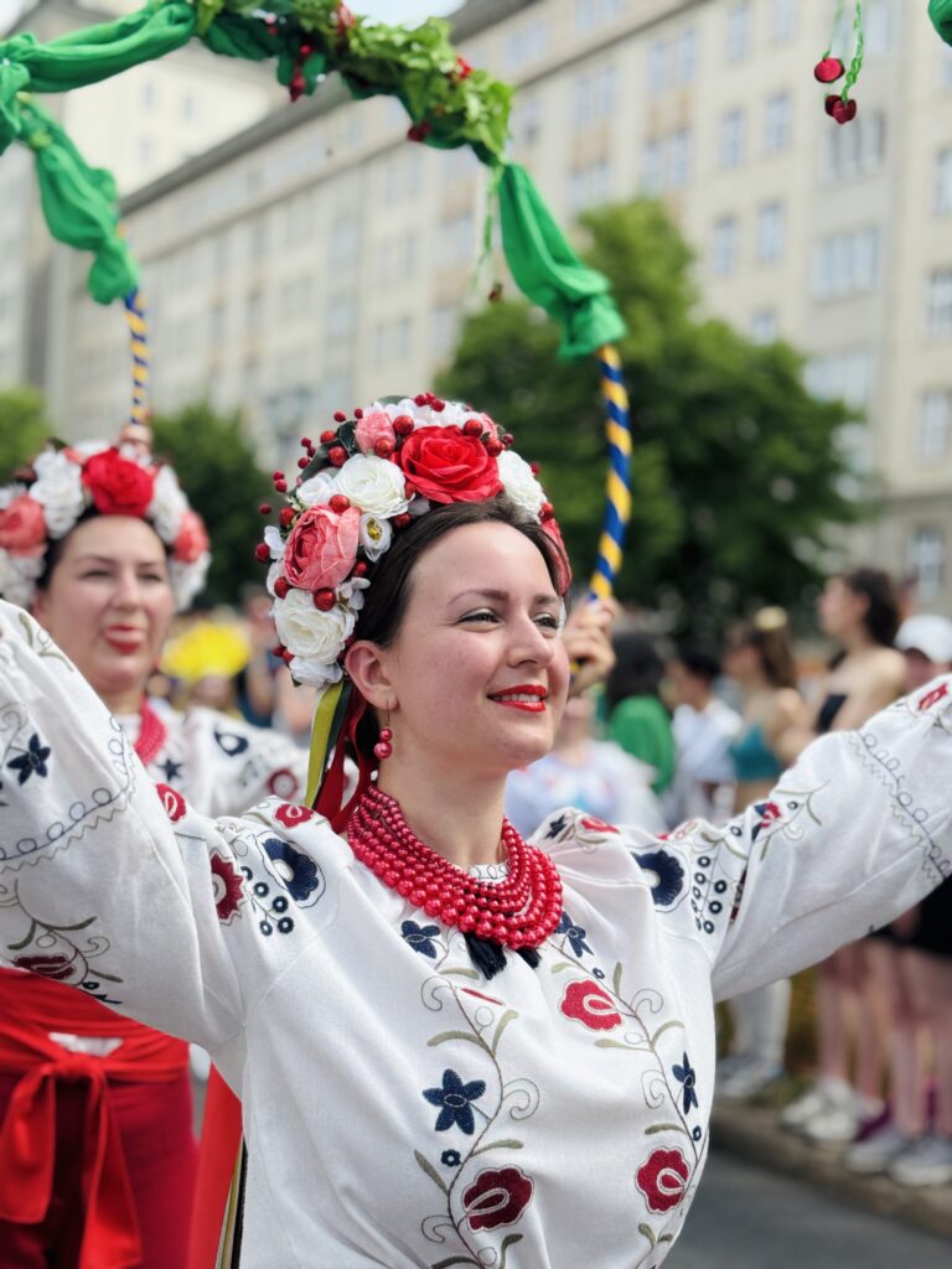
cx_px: 476
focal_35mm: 48
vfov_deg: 39.7
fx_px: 1760
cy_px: 634
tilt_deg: +1.5
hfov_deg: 30.3
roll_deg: -1.0
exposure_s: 1/1923
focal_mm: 6.76
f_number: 1.78
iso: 64
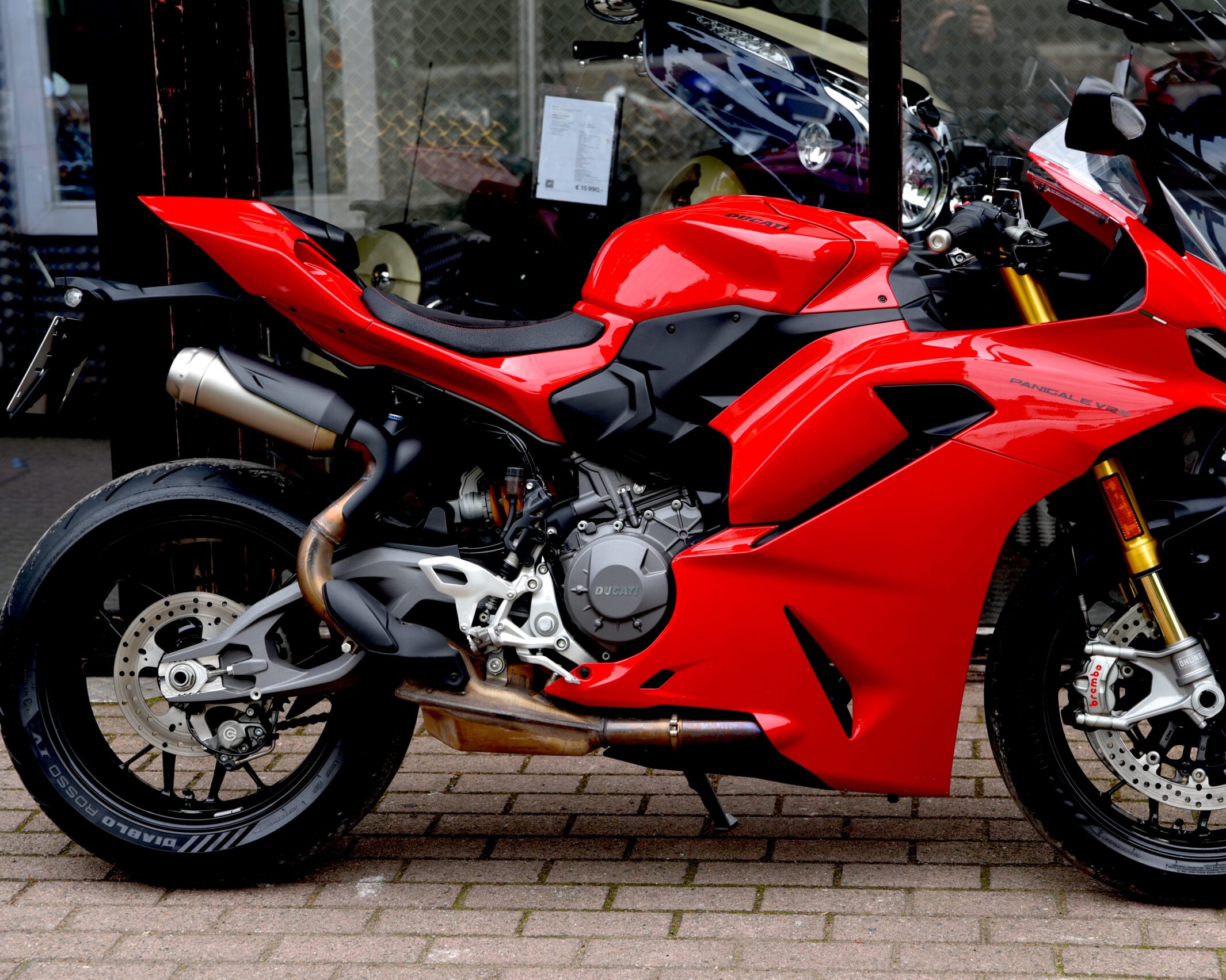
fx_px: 2867
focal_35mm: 79
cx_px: 681
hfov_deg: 24.1
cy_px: 491
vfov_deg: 19.4
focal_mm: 70
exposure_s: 1/100
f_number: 5
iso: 100
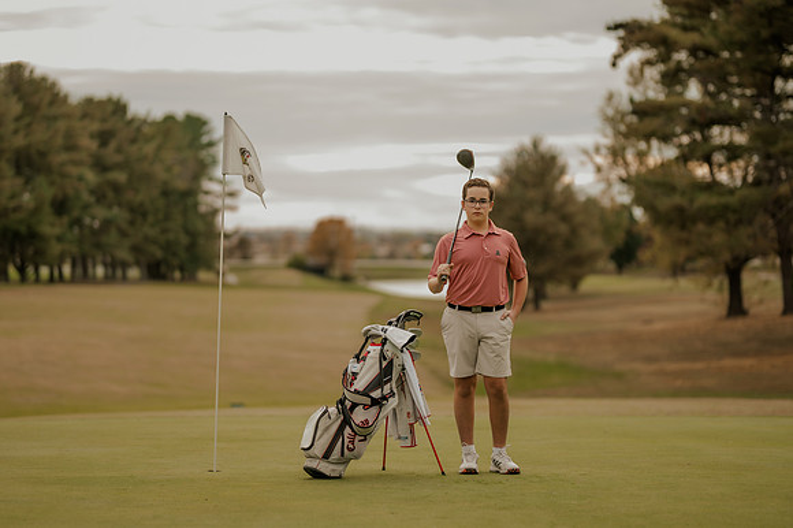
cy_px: 281
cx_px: 369
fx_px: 2012
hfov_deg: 22.3
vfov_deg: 14.9
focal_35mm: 91
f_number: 1.4
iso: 64
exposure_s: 1/640
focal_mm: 85
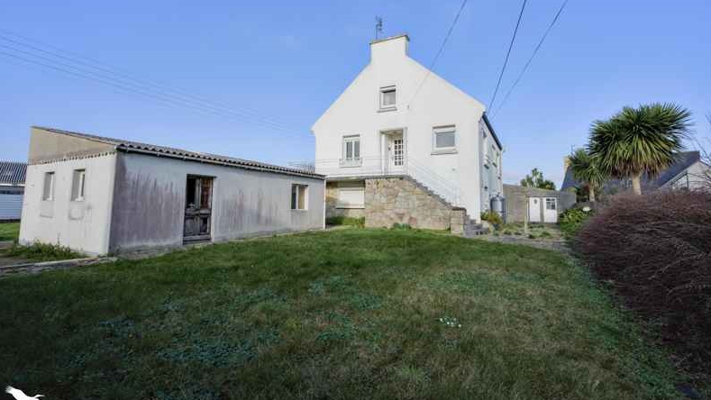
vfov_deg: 61.9
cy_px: 175
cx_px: 359
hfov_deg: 93.8
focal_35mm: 18
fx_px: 333
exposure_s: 1/4000
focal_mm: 16.6
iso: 800
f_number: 8
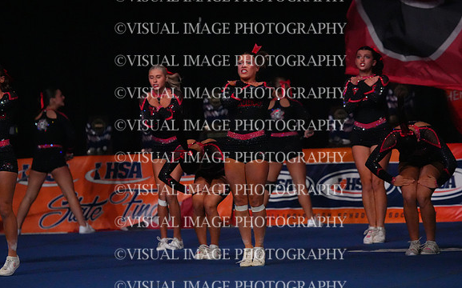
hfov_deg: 8.7
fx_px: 3033
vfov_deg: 5.4
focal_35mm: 241
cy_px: 141
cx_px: 231
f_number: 5.6
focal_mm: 235
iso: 16000
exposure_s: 1/1250
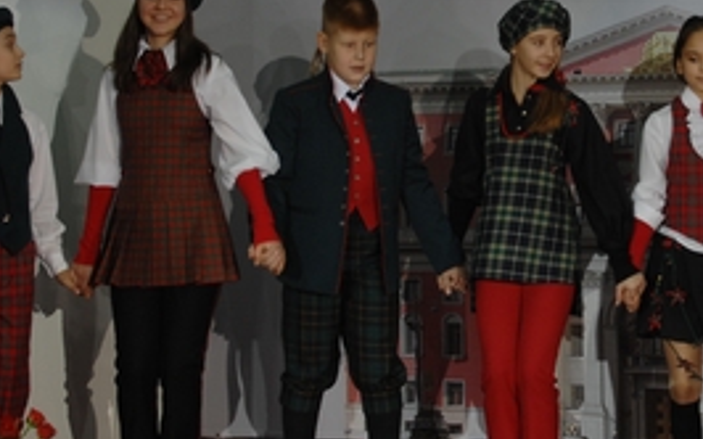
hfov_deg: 8.8
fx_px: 4577
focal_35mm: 239
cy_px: 165
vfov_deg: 5.5
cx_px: 597
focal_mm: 80
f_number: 4.5
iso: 400
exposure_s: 1/160
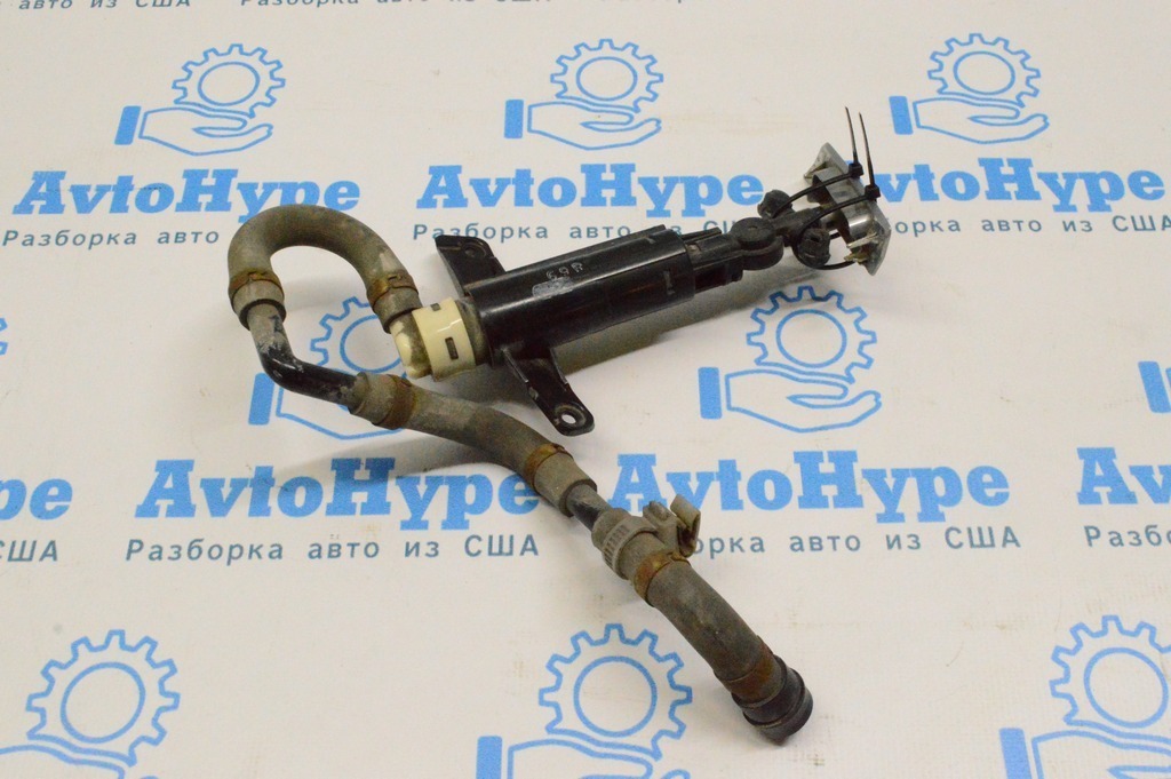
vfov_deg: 34.2
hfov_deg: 49.6
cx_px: 586
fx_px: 1268
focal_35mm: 39
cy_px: 390
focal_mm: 26
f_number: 16
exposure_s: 1/200
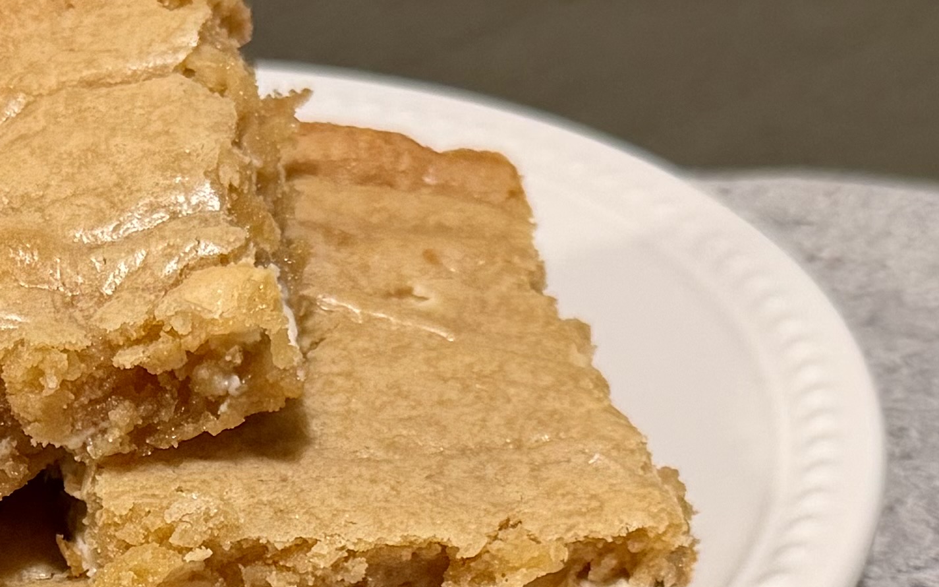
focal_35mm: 102
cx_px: 153
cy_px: 986
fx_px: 2610
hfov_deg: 20.1
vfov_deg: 12.0
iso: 200
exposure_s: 1/60
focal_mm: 6.76
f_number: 1.78
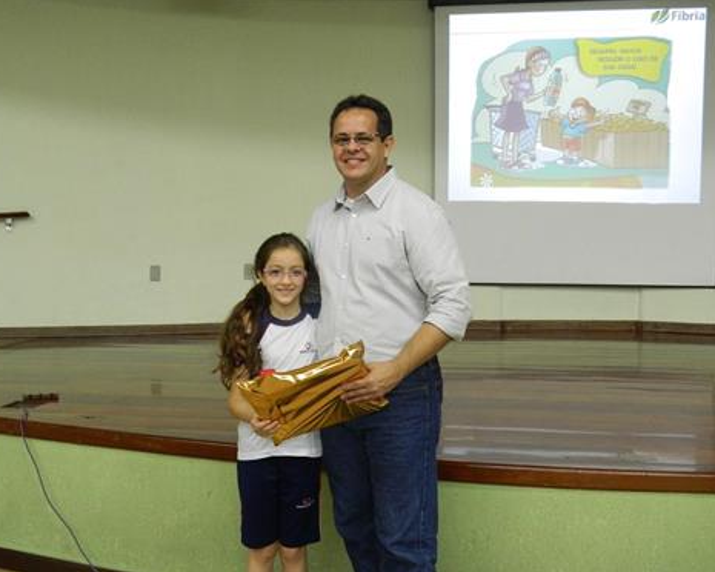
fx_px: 910
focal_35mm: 43
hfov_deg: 42.9
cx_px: 363
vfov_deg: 34.9
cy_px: 285
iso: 400
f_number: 3.5
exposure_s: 1/30
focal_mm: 7.3
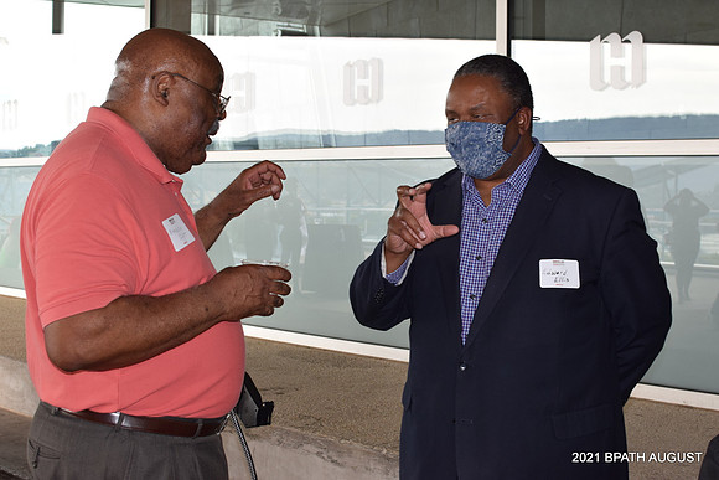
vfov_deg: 25.8
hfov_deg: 37.8
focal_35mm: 52
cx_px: 360
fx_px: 1049
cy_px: 240
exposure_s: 1/125
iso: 500
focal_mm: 35
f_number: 5.6
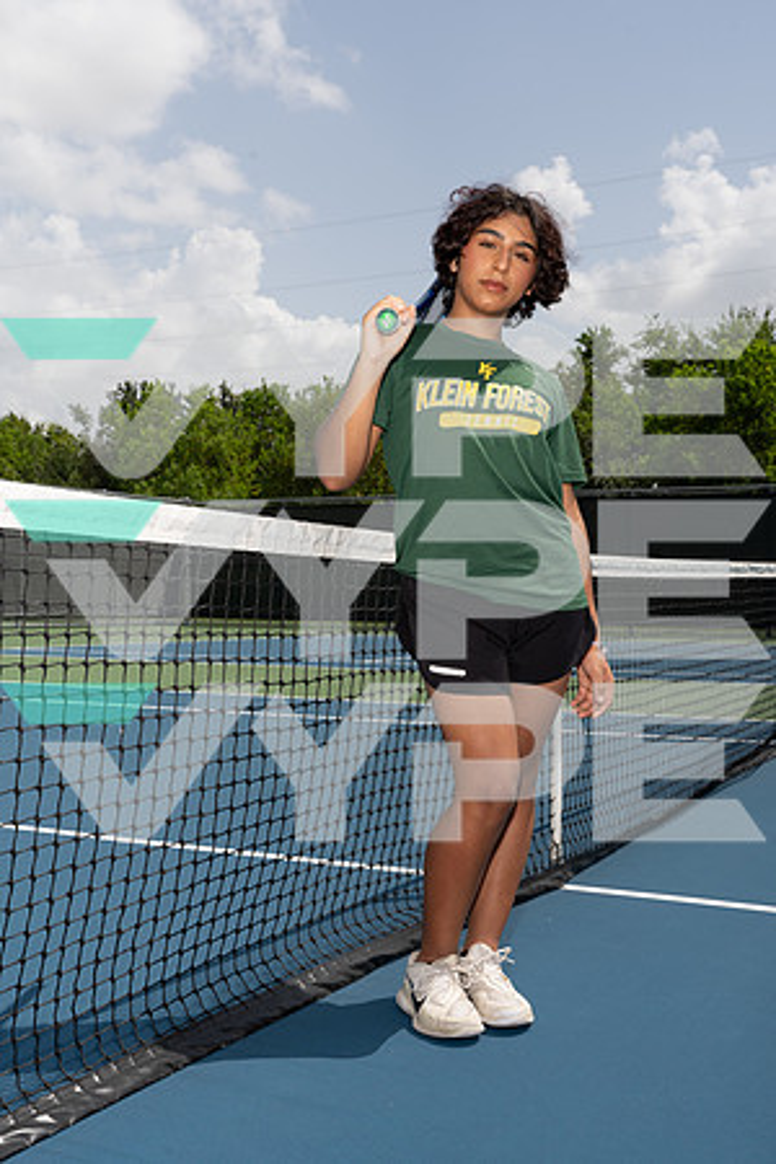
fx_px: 1326
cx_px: 388
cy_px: 582
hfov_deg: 32.6
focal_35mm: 41
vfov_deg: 47.4
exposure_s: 1/250
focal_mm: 41
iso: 100
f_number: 11
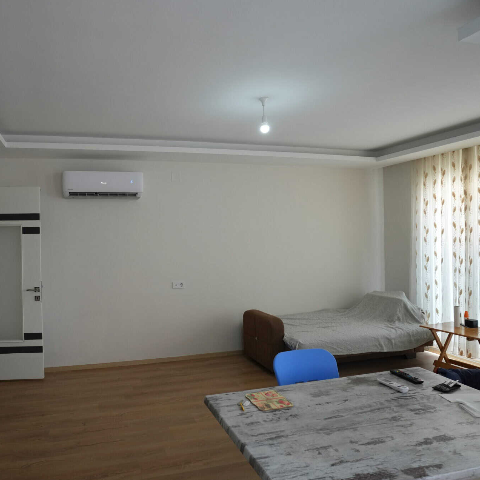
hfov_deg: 67.4
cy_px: 240
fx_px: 345
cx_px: 153
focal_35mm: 22
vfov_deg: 69.6
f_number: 4
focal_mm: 17
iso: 800
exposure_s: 1/160
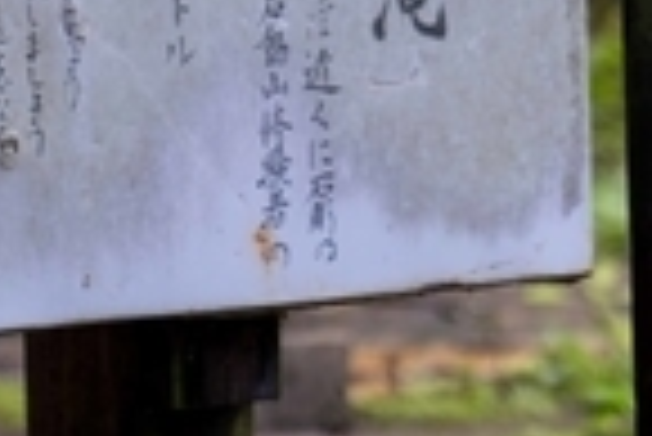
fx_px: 6980
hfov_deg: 5.3
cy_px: -342
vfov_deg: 3.6
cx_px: 454
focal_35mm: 385
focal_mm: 70
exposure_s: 1/50
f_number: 2.8
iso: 100
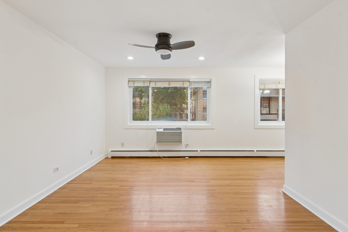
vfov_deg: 67.3
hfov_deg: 90.0
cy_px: 116
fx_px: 174
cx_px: 174
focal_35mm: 18
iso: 200
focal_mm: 12
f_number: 10
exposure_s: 1/6
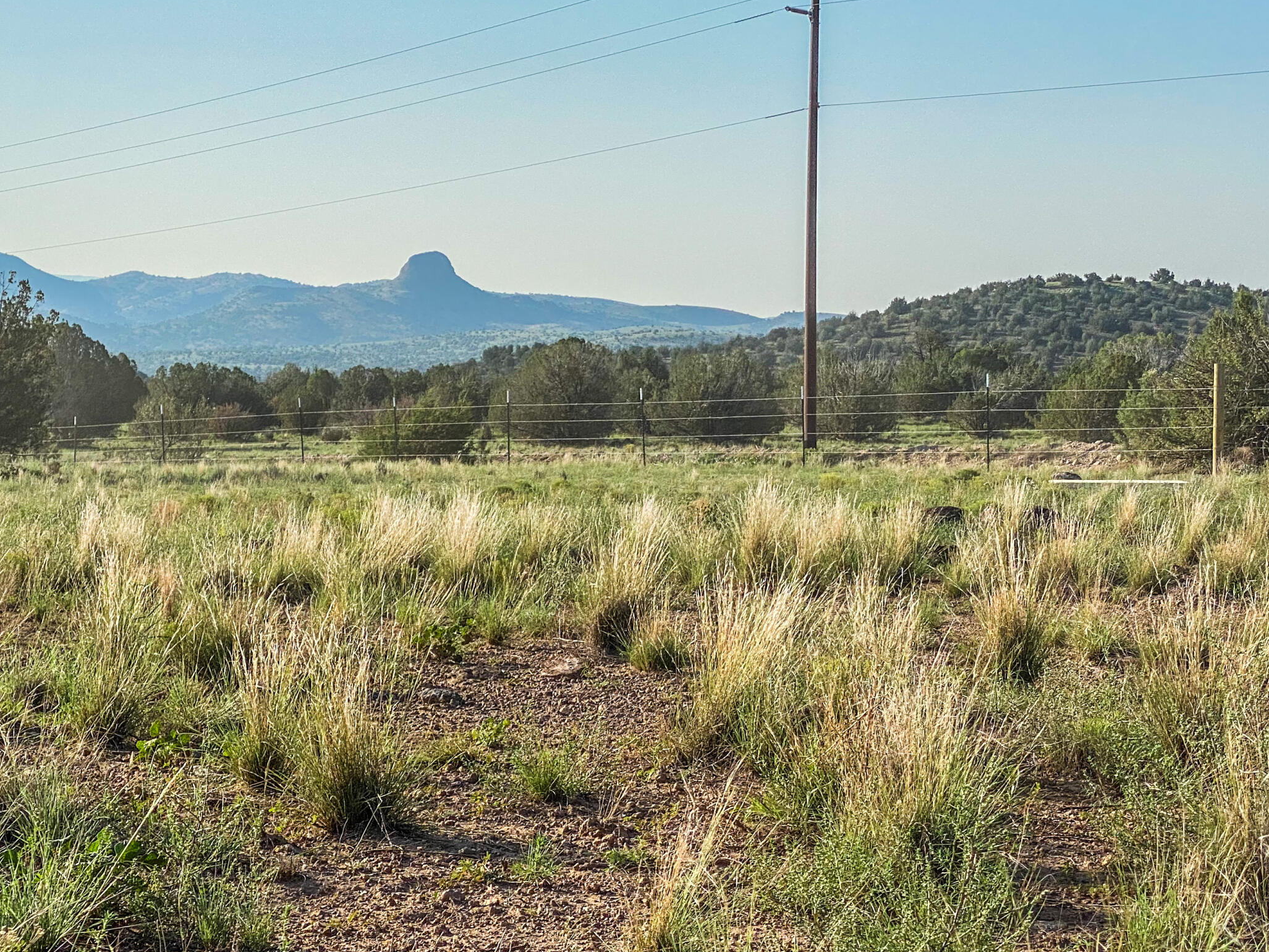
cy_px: 590
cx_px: 522
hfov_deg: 25.6
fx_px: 2786
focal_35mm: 76
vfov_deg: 19.3
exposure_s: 1/2000
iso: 20
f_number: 2
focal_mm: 6
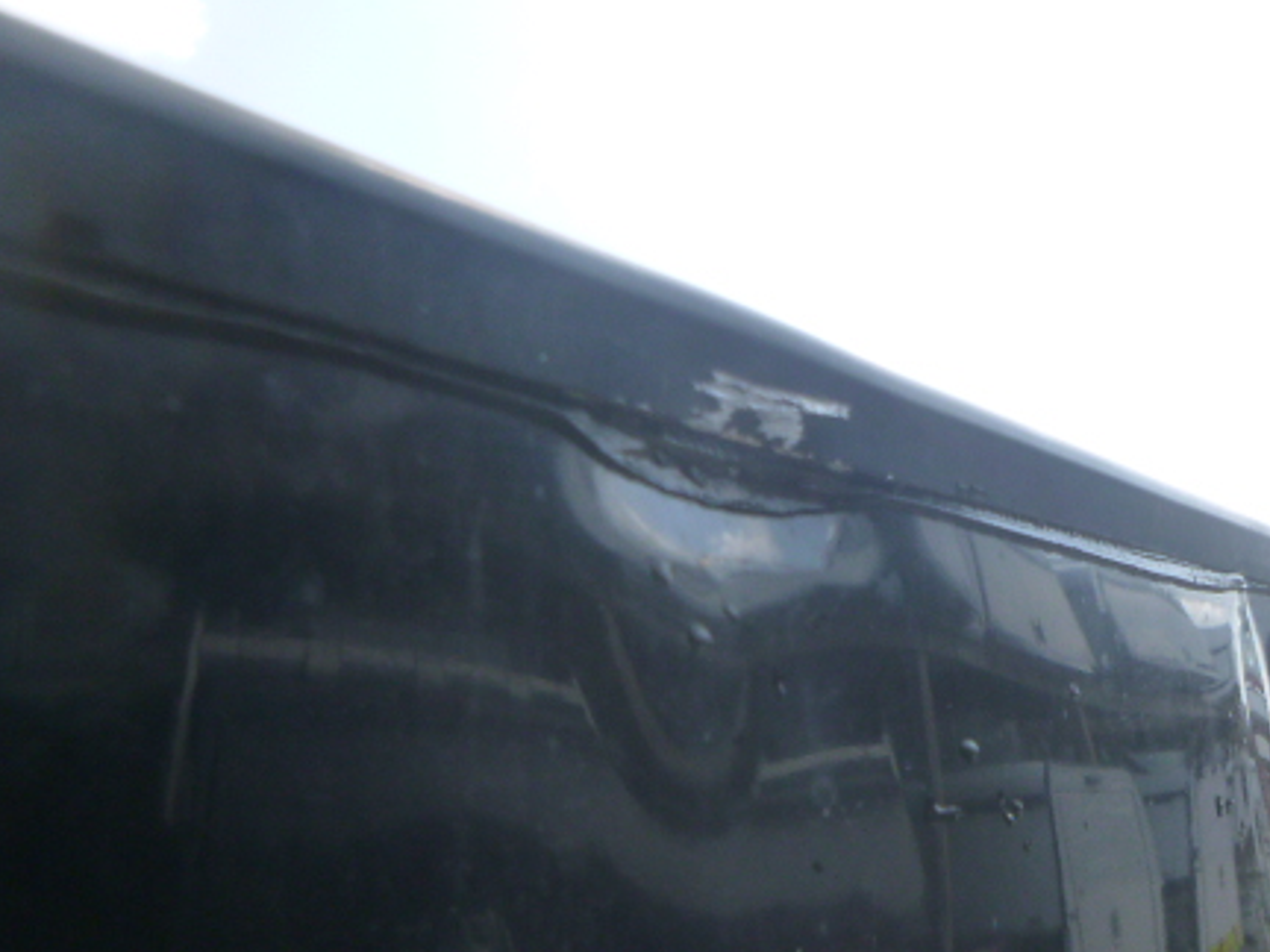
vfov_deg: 38.0
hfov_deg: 49.1
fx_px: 1357
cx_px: 870
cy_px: 667
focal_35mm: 37
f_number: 3.9
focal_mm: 4.5
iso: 160
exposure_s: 1/320
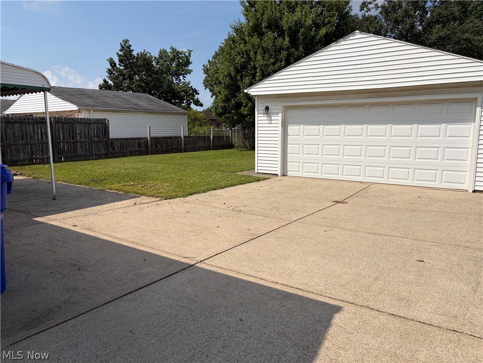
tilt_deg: -8.7
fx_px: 363
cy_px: 182
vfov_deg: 53.1
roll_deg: +0.3
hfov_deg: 67.3
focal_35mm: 26
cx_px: 242
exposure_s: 1/7813
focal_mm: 5.96
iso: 50
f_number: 1.6
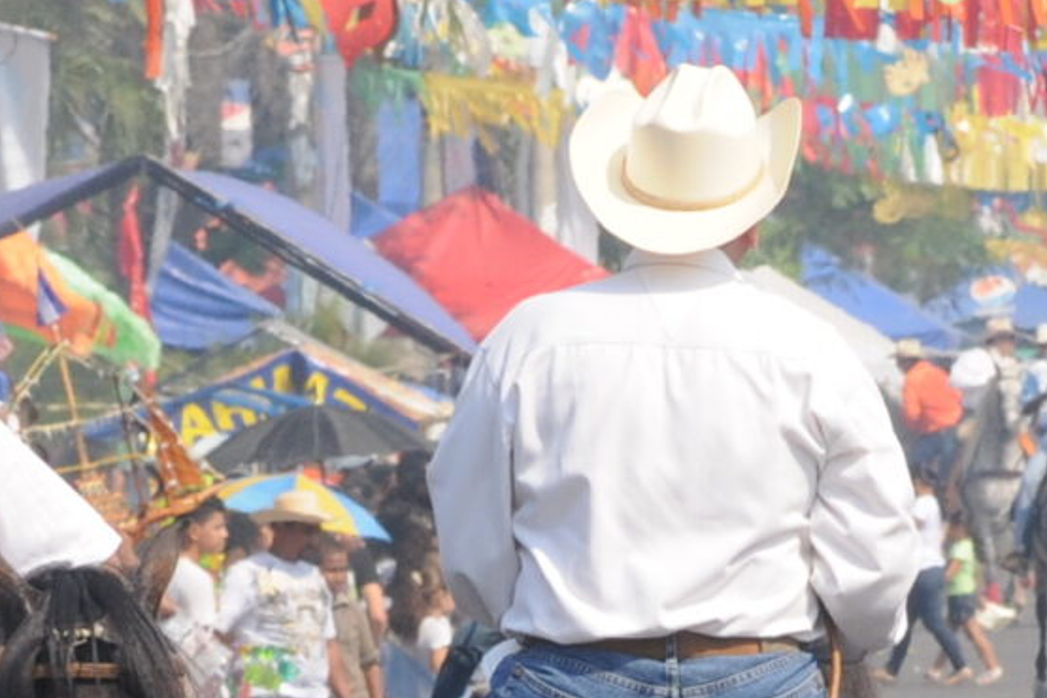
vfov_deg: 1.6
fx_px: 25106
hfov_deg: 2.4
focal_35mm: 863
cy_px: 904
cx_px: 817
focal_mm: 125
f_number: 11
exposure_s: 1/320
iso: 400
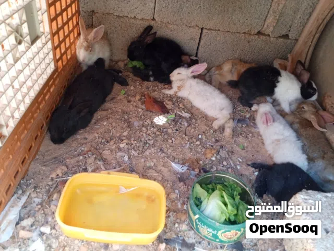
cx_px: 167
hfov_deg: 73.9
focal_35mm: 23
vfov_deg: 58.9
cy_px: 126
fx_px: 222
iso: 177
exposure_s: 1/100
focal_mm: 3.64
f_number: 1.8
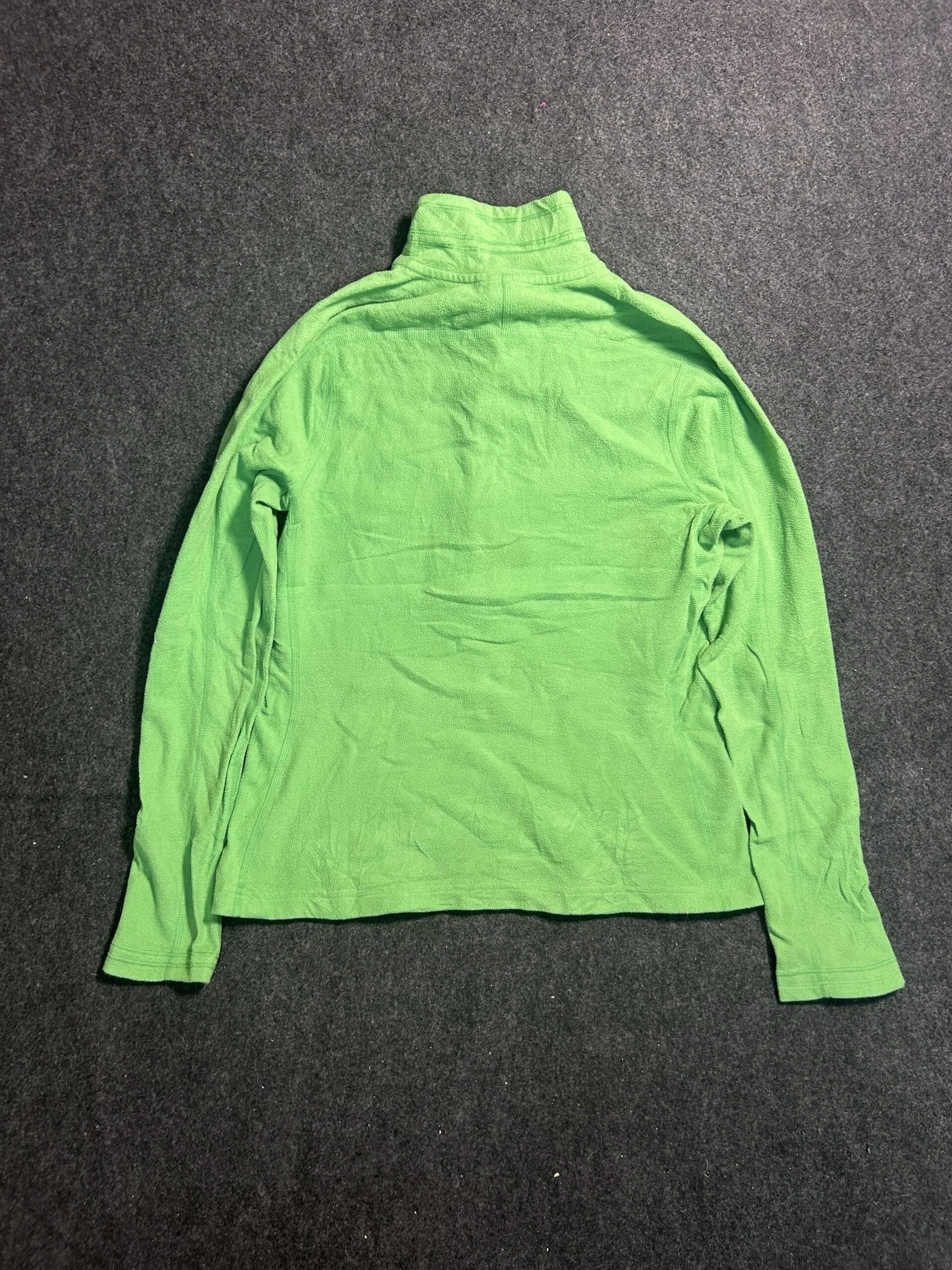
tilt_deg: -64.1
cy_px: 635
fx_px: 953
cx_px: 476
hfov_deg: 53.1
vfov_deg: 67.3
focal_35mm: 26
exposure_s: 1/50
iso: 125
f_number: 1.5
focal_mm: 5.7
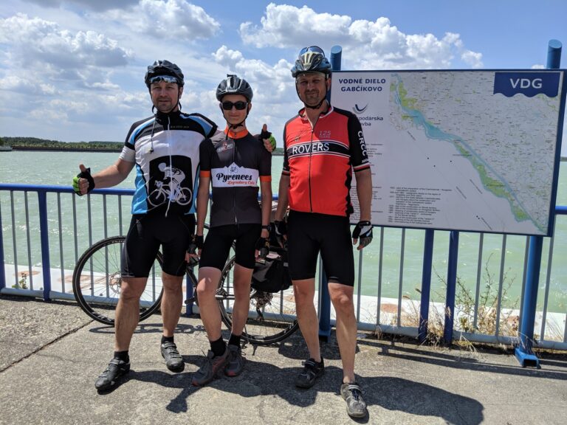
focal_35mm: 27
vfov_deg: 51.4
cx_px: 284
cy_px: 212
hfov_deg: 65.3
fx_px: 442
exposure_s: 1/3906
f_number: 1.8
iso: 66
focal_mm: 4.44
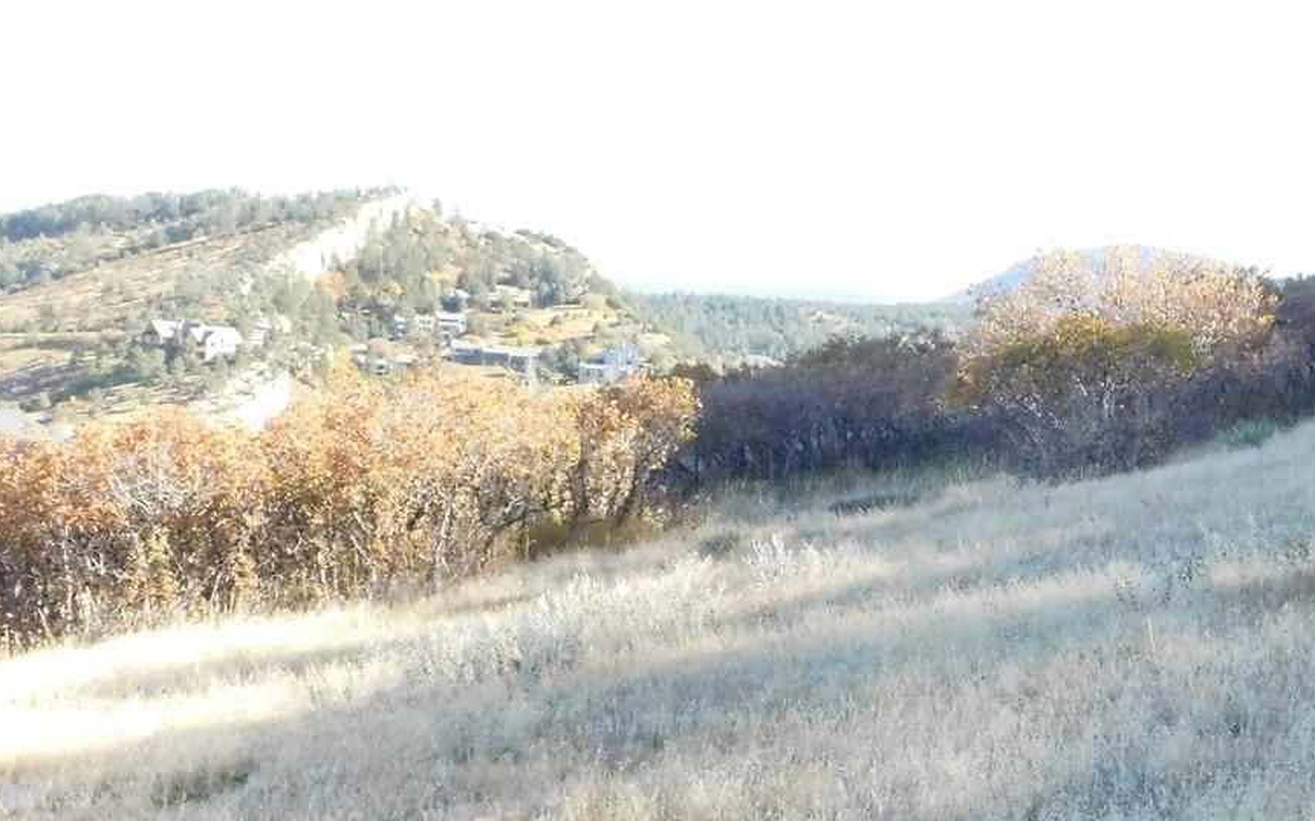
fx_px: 2544
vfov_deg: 18.3
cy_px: 503
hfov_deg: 28.6
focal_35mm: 71
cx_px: 969
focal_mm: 6.3
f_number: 3.5
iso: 800
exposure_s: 1/1000
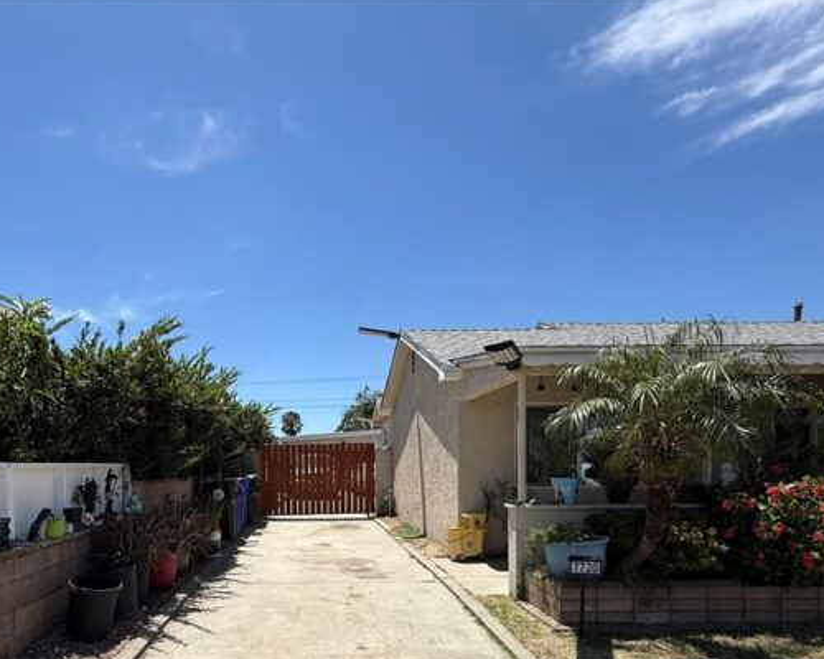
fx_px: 512
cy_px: 468
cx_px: 316
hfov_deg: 76.5
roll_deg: +0.4
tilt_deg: -0.3
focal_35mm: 21
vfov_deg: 62.9
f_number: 2.2
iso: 50
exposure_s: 1/2506
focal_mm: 2.22
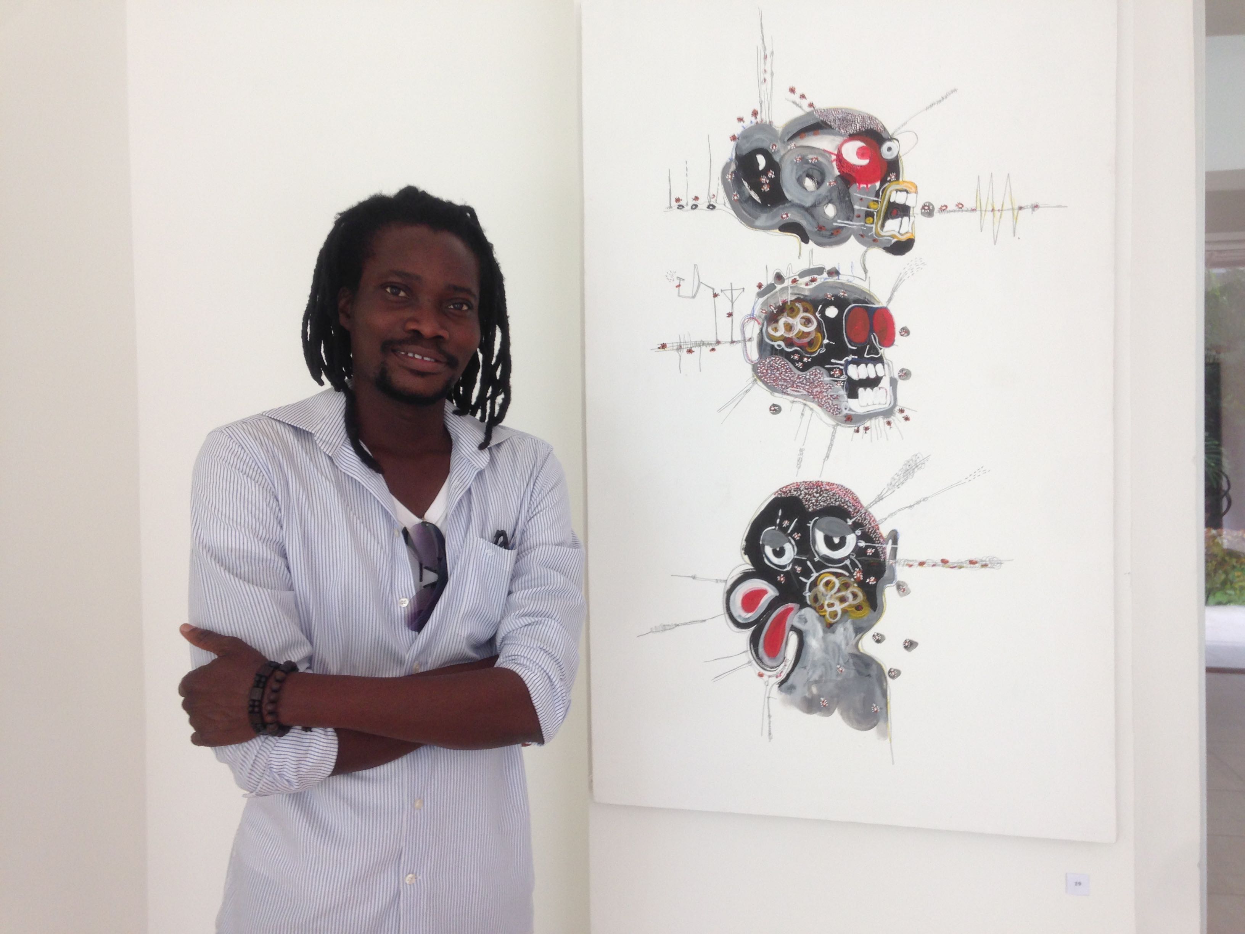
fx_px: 1187
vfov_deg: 42.9
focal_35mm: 33
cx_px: 622
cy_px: 467
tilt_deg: -2.4
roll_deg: +1.2
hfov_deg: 55.4
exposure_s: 1/40
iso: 50
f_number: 2.4
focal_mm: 4.12
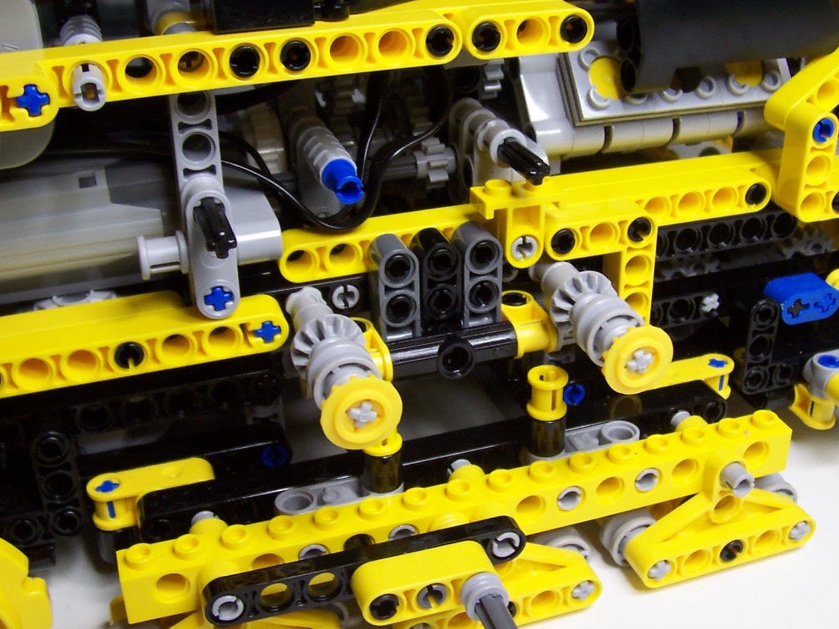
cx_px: 433
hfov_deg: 42.9
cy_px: 305
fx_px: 1067
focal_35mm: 44
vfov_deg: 32.9
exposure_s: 1/30
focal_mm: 5.6
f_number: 2.8
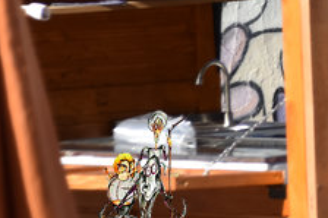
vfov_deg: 2.8
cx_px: 649
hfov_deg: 4.2
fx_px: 4388
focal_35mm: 482
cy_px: -114
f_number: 5.3
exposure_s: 1/1000
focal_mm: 80
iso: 280
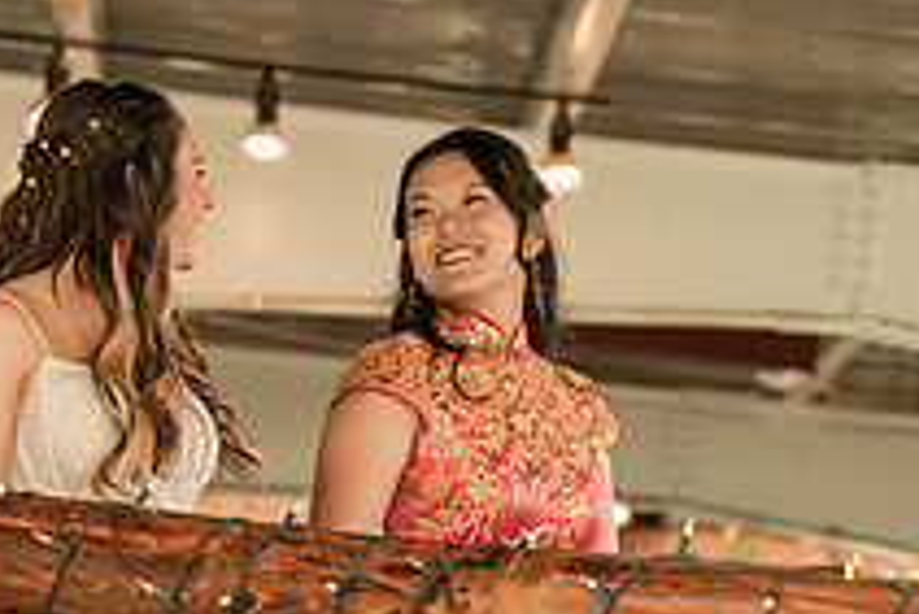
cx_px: 584
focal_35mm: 245
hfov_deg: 8.4
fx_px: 6258
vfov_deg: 5.6
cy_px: 594
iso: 1600
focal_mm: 89
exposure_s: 1/200
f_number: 3.5
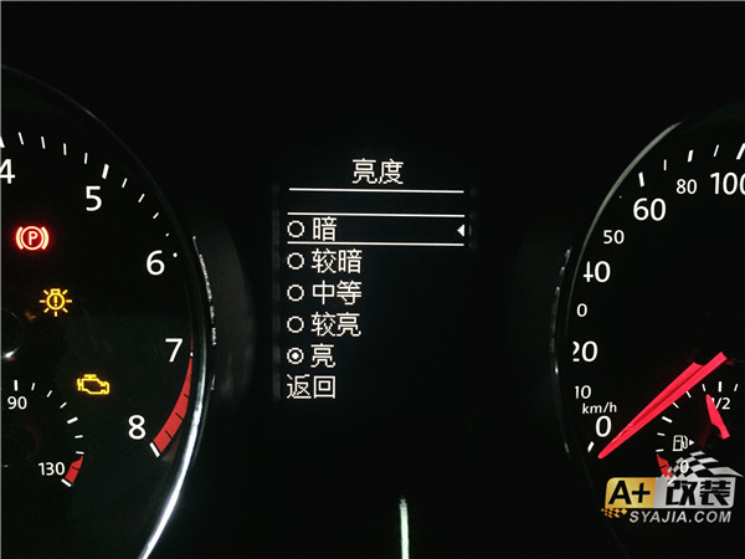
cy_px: 280
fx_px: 624
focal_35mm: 29
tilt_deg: -27.5
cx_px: 372
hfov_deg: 61.7
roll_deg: -1.5
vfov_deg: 48.2
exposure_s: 1/30
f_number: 2.2
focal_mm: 4.15
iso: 250
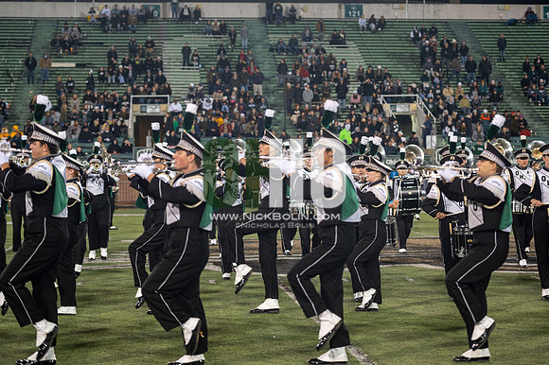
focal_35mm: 95
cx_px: 274
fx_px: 1448
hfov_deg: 21.5
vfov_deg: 14.4
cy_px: 182
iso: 1000
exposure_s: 1/500
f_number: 2.8
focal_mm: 95
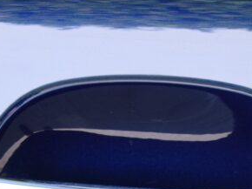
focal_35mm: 163
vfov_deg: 8.9
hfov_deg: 12.1
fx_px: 1186
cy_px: 246
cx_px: 183
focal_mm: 32
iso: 400
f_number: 6.3
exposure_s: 1/160
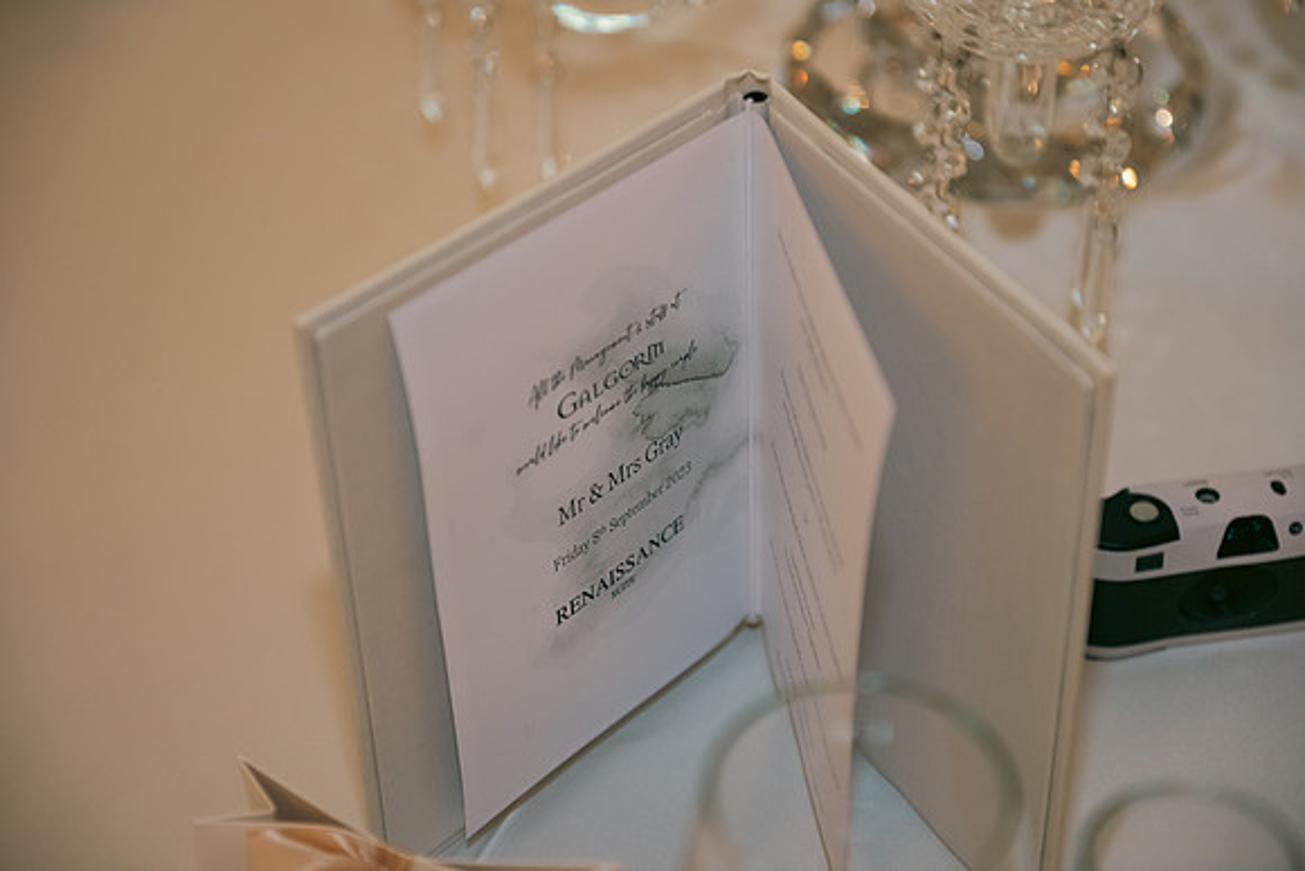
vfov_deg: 19.5
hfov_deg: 28.8
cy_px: 436
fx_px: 2538
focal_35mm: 70
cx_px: 652
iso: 500
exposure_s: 1/160
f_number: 3.5
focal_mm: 70
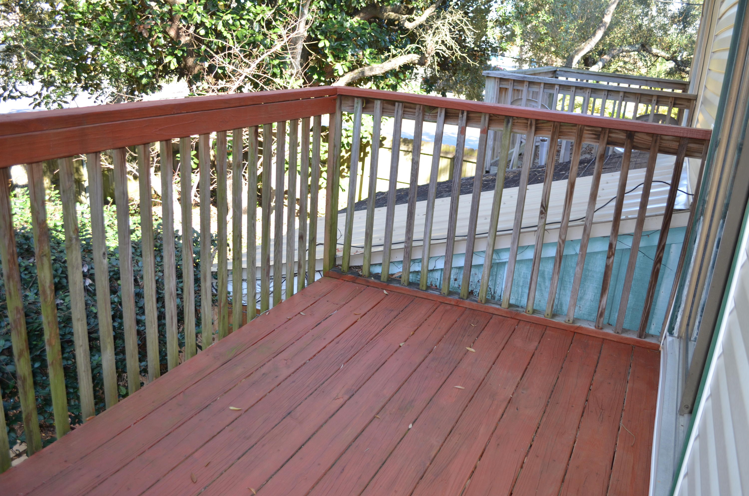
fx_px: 623
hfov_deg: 62.0
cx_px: 374
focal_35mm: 30
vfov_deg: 43.4
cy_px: 248
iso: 250
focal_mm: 20
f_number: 3.8
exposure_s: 1/125
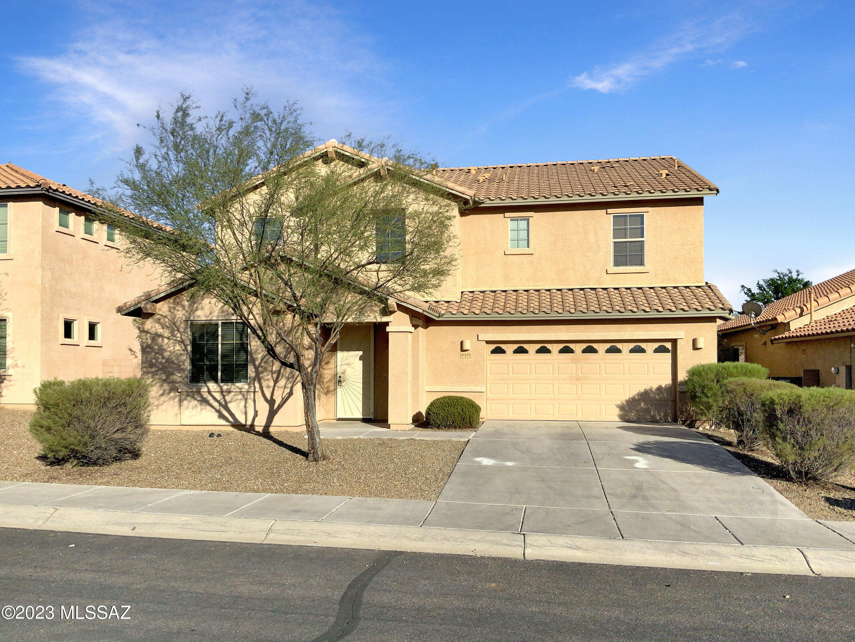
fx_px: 716
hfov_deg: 61.7
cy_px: 321
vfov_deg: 48.2
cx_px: 428
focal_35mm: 29
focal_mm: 3
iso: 20
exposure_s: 1/2667
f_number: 1.8
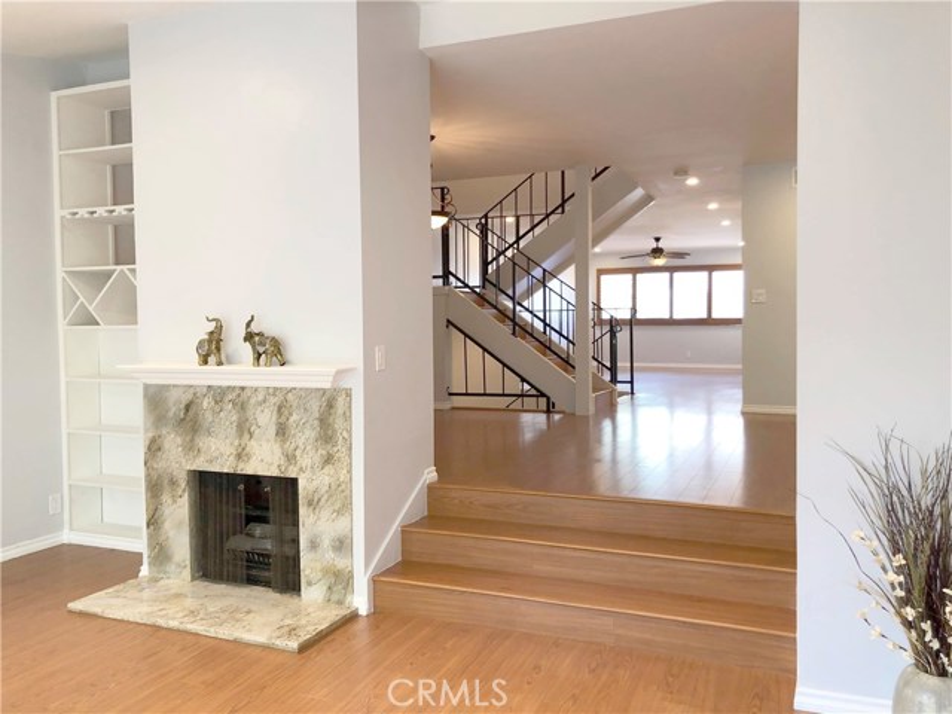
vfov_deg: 49.7
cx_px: 476
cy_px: 357
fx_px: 770
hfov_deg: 63.4
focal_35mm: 28
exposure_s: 1/24
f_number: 1.8
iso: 40
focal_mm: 3.99
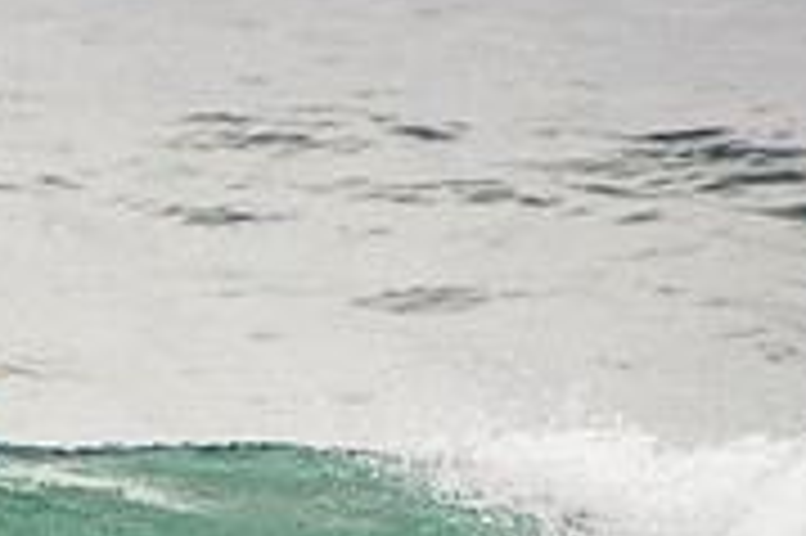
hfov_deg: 1.1
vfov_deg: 0.7
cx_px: -270
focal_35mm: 1945
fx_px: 43506
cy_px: 736
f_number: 5.6
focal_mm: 400
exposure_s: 1/1250
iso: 320
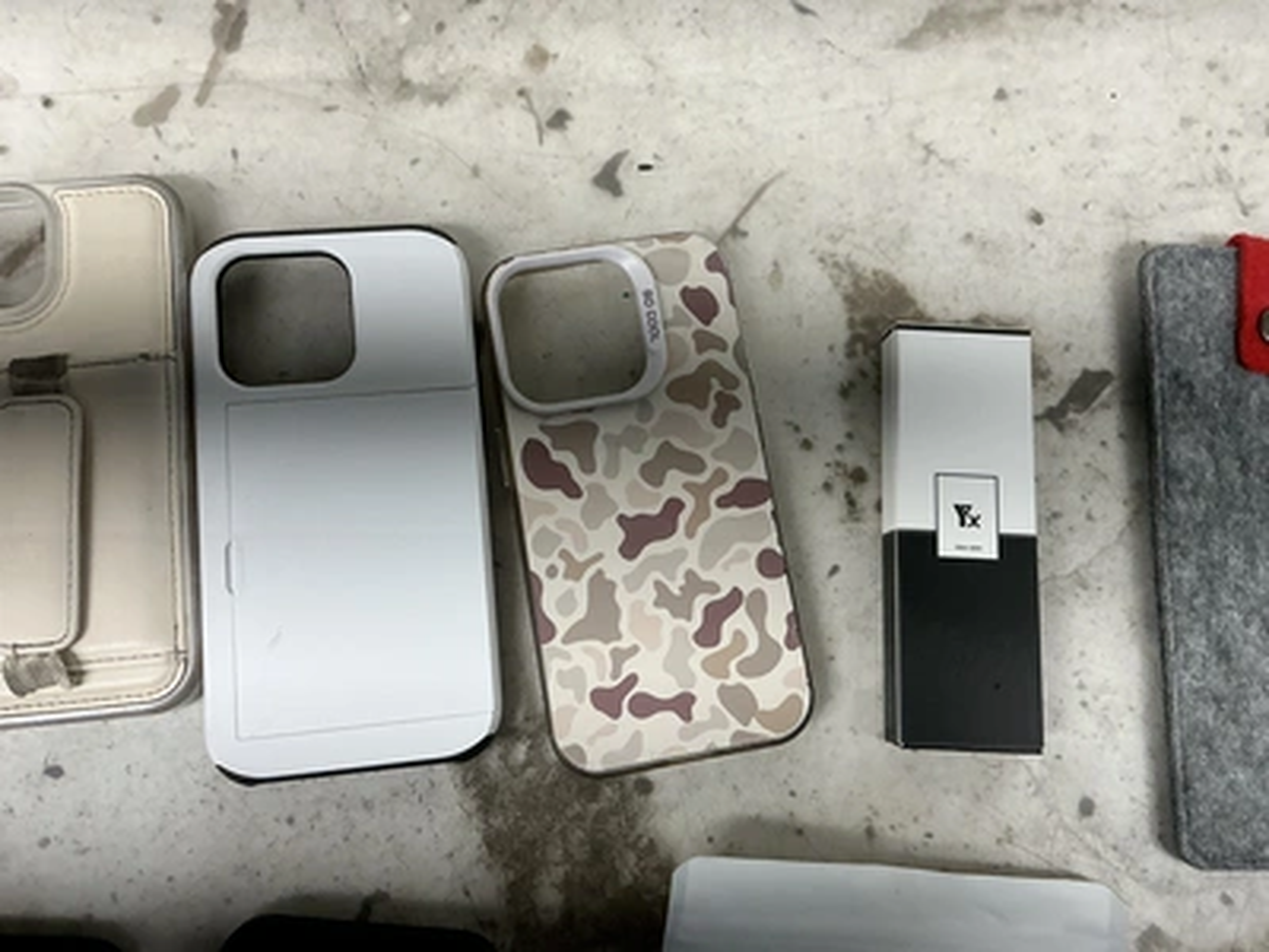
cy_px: 476
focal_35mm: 28
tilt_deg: -79.4
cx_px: 634
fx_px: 1026
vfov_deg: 49.7
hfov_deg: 63.4
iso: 50
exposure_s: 1/120
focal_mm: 3
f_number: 1.8
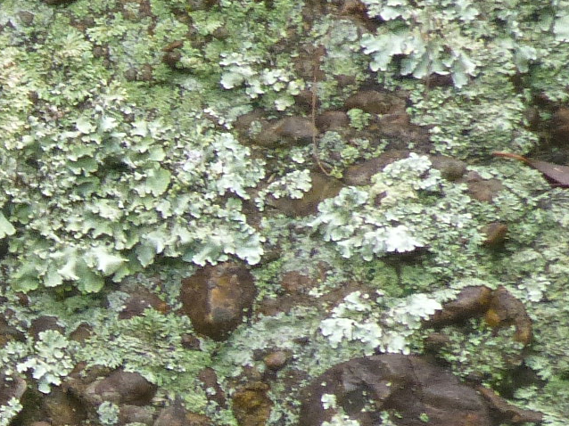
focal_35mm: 1927
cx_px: -194
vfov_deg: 0.8
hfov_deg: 1.0
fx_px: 31663
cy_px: 105
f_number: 6.4
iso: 320
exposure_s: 1/125
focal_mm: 86
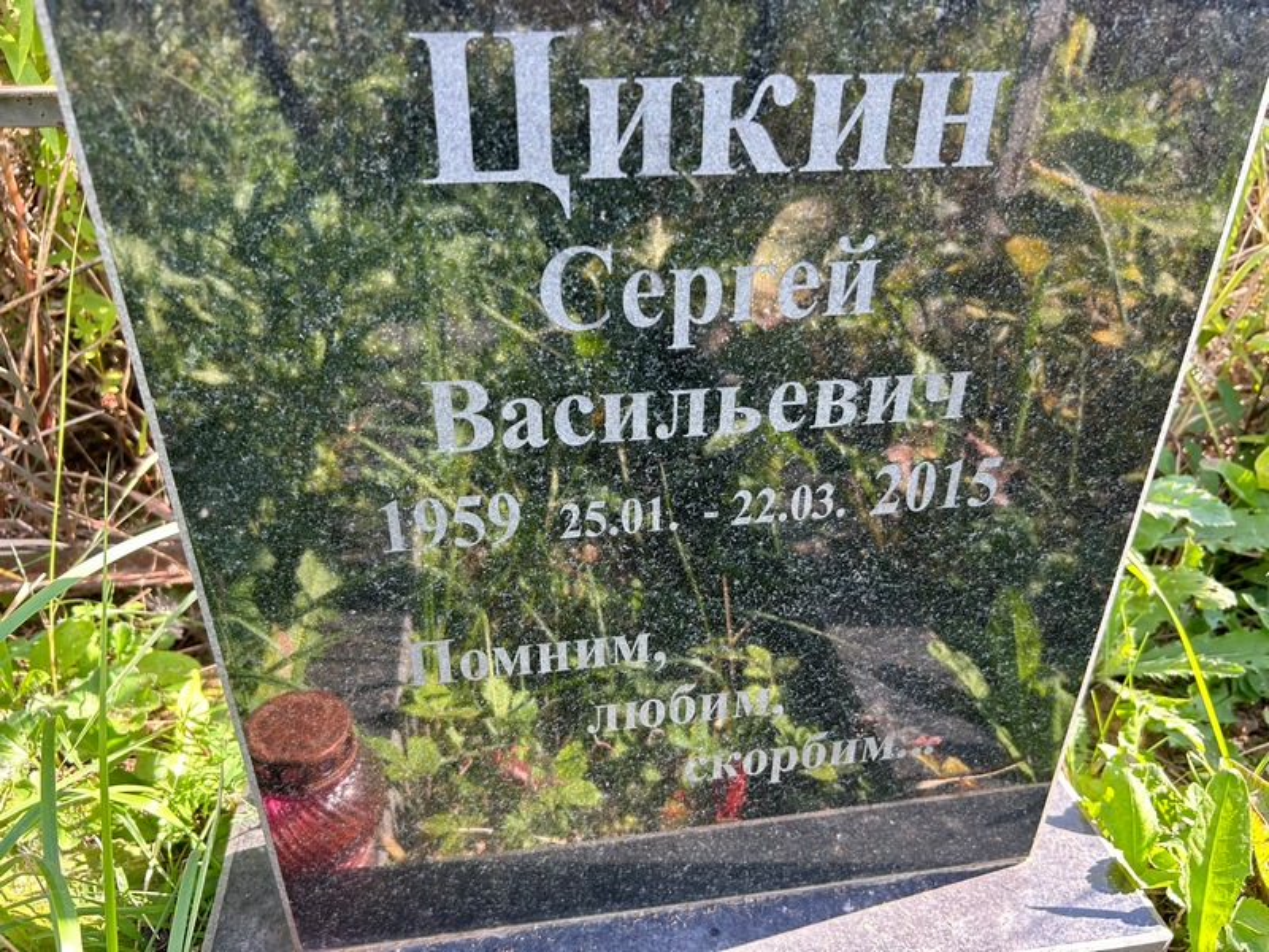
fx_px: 953
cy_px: 476
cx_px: 634
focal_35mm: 26
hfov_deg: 67.3
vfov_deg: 53.1
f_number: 1.5
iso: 50
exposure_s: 1/171
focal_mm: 5.7
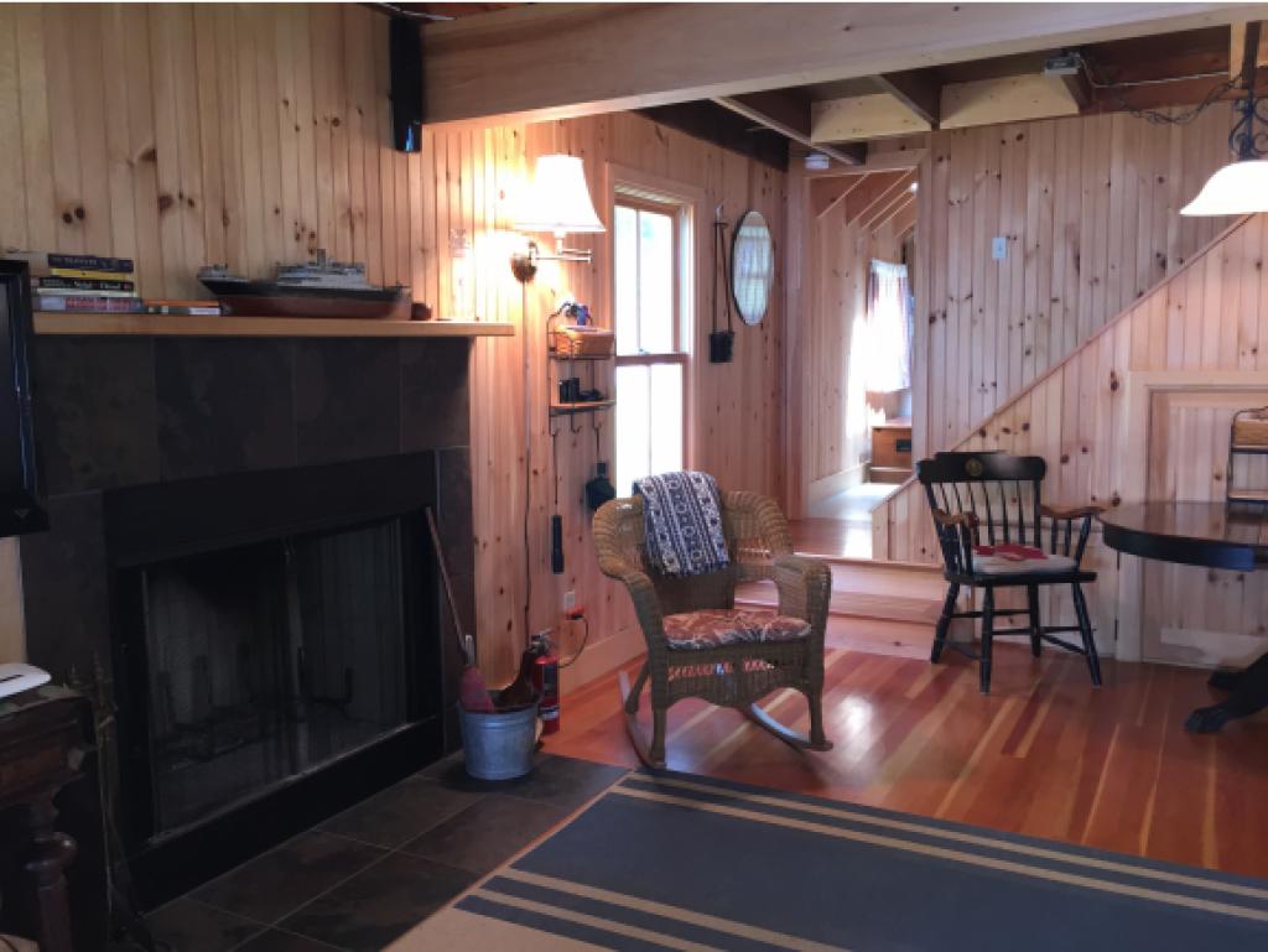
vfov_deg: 48.3
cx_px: 634
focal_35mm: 29
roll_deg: +0.1
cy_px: 476
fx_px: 1063
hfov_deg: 61.6
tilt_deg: -7.2
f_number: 2.2
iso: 125
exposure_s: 1/20
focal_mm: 4.15
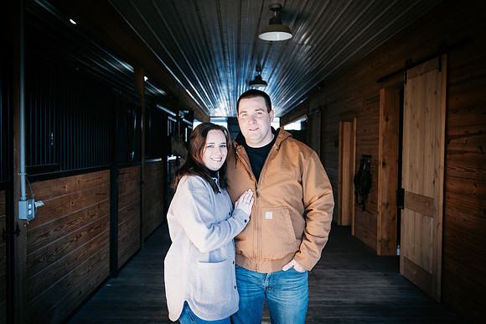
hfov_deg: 58.7
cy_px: 162
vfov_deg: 41.1
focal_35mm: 32
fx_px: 432
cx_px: 243
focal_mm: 32
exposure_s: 1/250
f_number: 3.5
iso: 1000
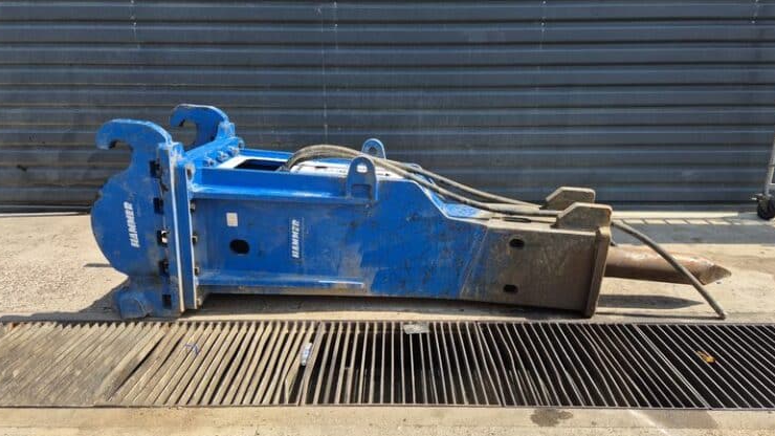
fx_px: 534
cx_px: 389
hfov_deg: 71.9
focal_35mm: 26
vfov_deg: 44.3
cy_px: 234
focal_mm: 5.4
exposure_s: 1/1140
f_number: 1.8
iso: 25
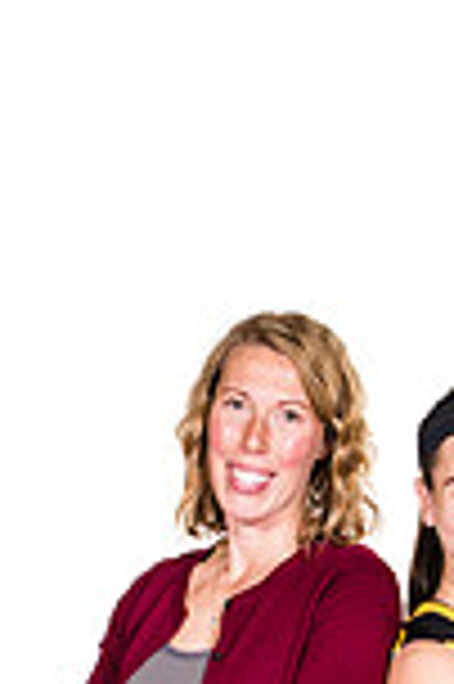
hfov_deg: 4.4
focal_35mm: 311
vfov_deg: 6.6
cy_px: 990
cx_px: 405
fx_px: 5896
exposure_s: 1/160
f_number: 6.3
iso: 200
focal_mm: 70
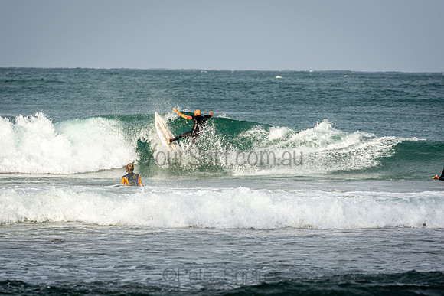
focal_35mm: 300
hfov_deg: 6.9
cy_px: 148
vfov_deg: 4.6
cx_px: 222
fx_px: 3701
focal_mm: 200
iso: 200
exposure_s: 1/1600
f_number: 5.6
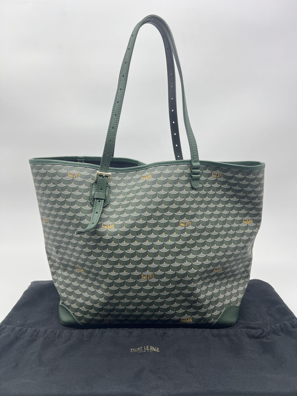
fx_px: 297
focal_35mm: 26
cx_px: 148
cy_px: 198
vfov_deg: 67.3
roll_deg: -0.1
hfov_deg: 53.1
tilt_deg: -11.5
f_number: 1.5
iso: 32
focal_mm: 5.7
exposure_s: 1/100
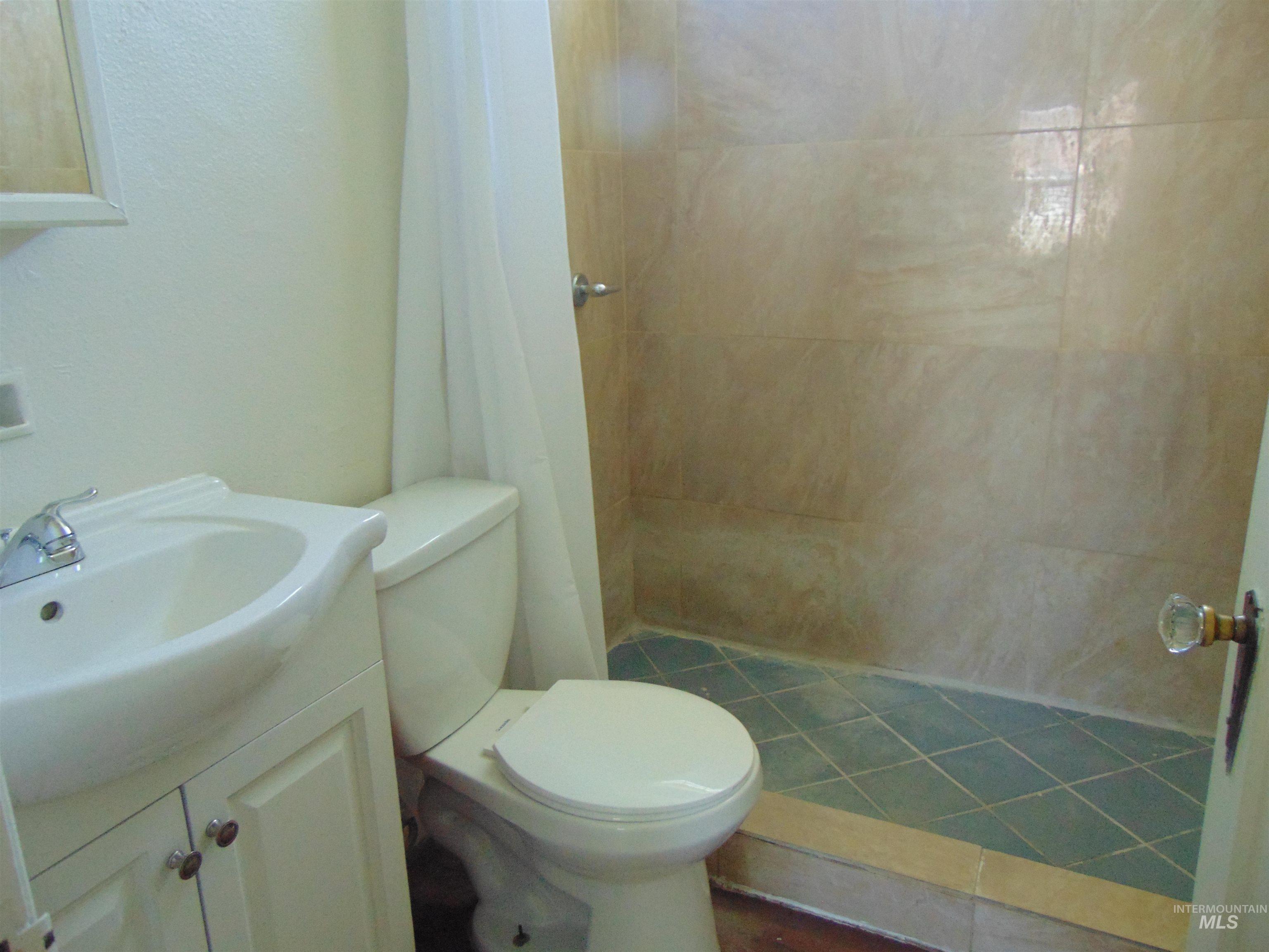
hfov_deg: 69.4
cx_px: 634
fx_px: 916
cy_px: 476
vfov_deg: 54.9
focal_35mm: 25
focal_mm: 4.5
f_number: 3
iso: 400
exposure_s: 1/30
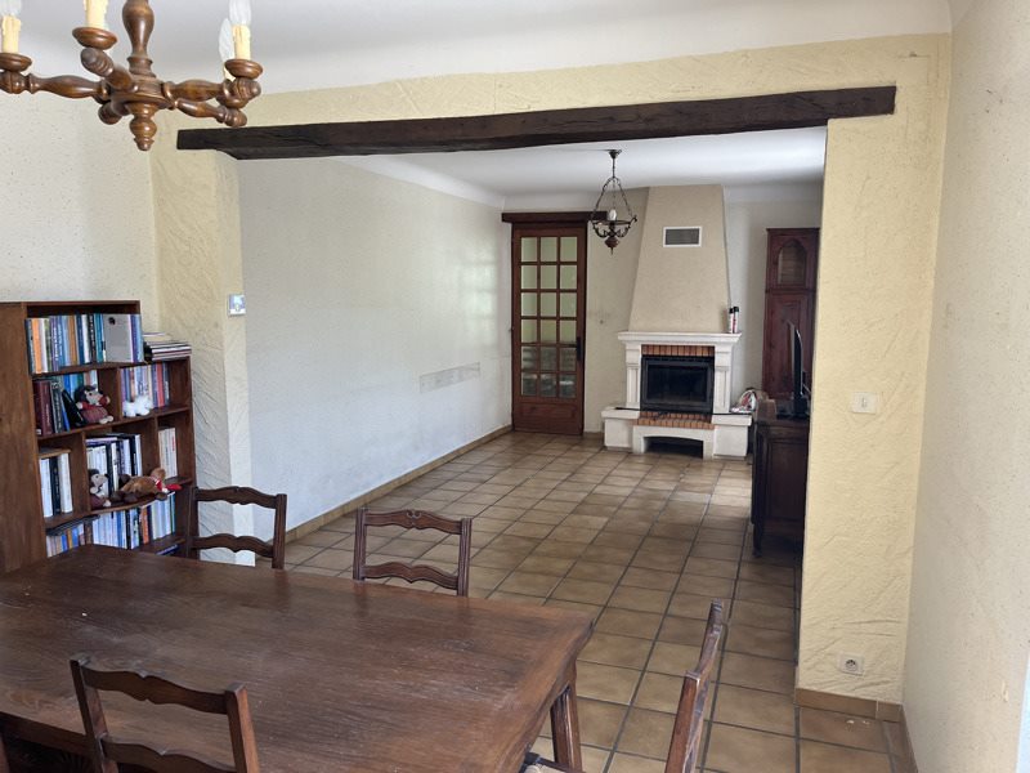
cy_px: 386
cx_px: 515
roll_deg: +1.2
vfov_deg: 53.1
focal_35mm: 26
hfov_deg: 67.3
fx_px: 774
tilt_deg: -7.5
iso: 125
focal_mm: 5.1
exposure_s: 1/109
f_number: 1.6
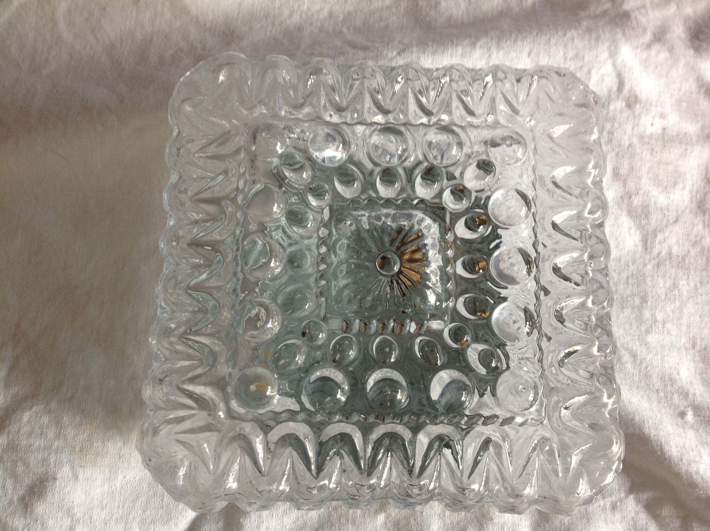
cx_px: 355
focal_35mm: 35
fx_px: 717
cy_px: 266
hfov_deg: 52.7
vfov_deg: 40.6
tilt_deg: -77.1
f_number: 2.4
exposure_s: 1/17
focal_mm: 4.28
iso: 50
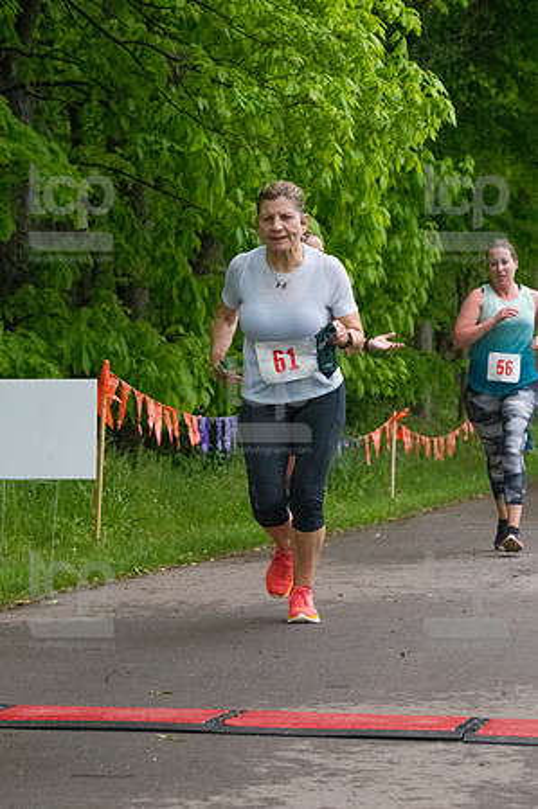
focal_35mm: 120
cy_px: 404
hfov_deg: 11.4
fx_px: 2696
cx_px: 269
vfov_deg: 17.1
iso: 6400
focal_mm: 80
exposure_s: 1/1250
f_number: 5.6
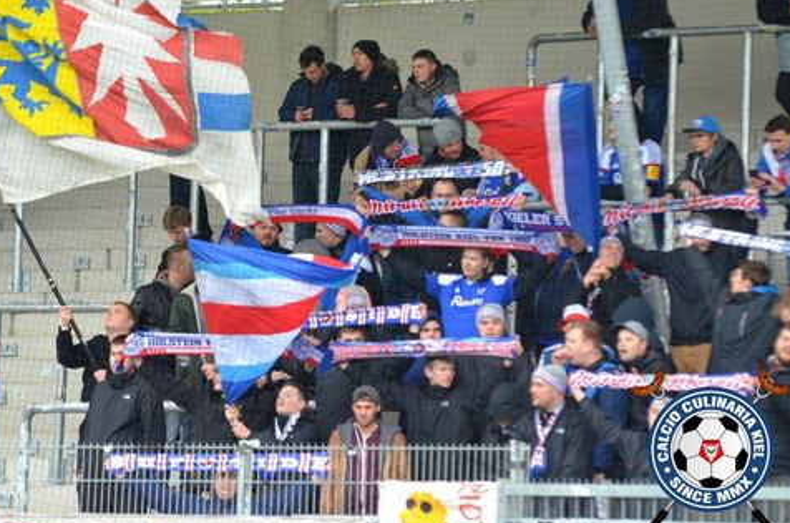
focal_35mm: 261
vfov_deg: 5.2
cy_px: 233
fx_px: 5705
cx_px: 349
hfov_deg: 7.9
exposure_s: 1/500
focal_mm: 145
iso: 1600
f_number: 2.8
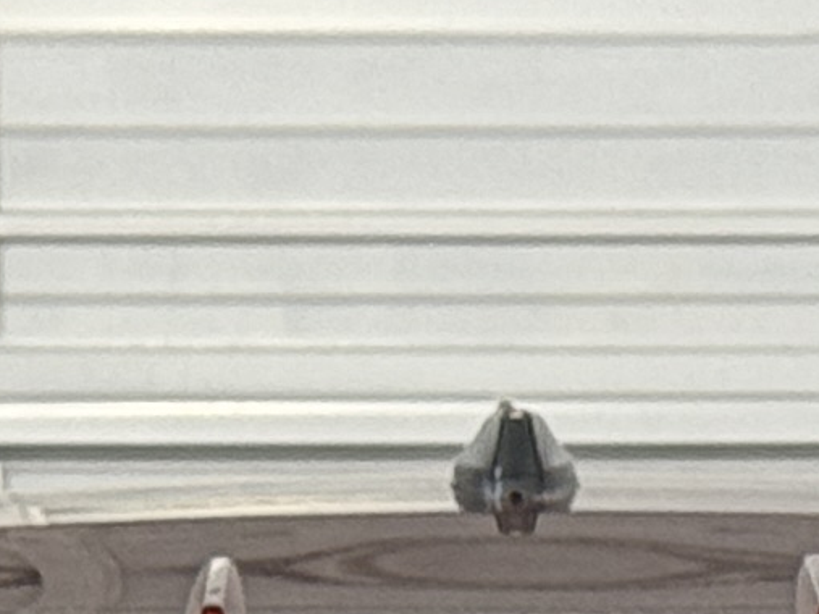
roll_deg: +0.0
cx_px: 502
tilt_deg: -8.9
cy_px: 2141
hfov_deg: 5.2
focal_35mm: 382
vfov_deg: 3.7
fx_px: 9036
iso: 125
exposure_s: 1/60
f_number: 1.78
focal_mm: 6.76
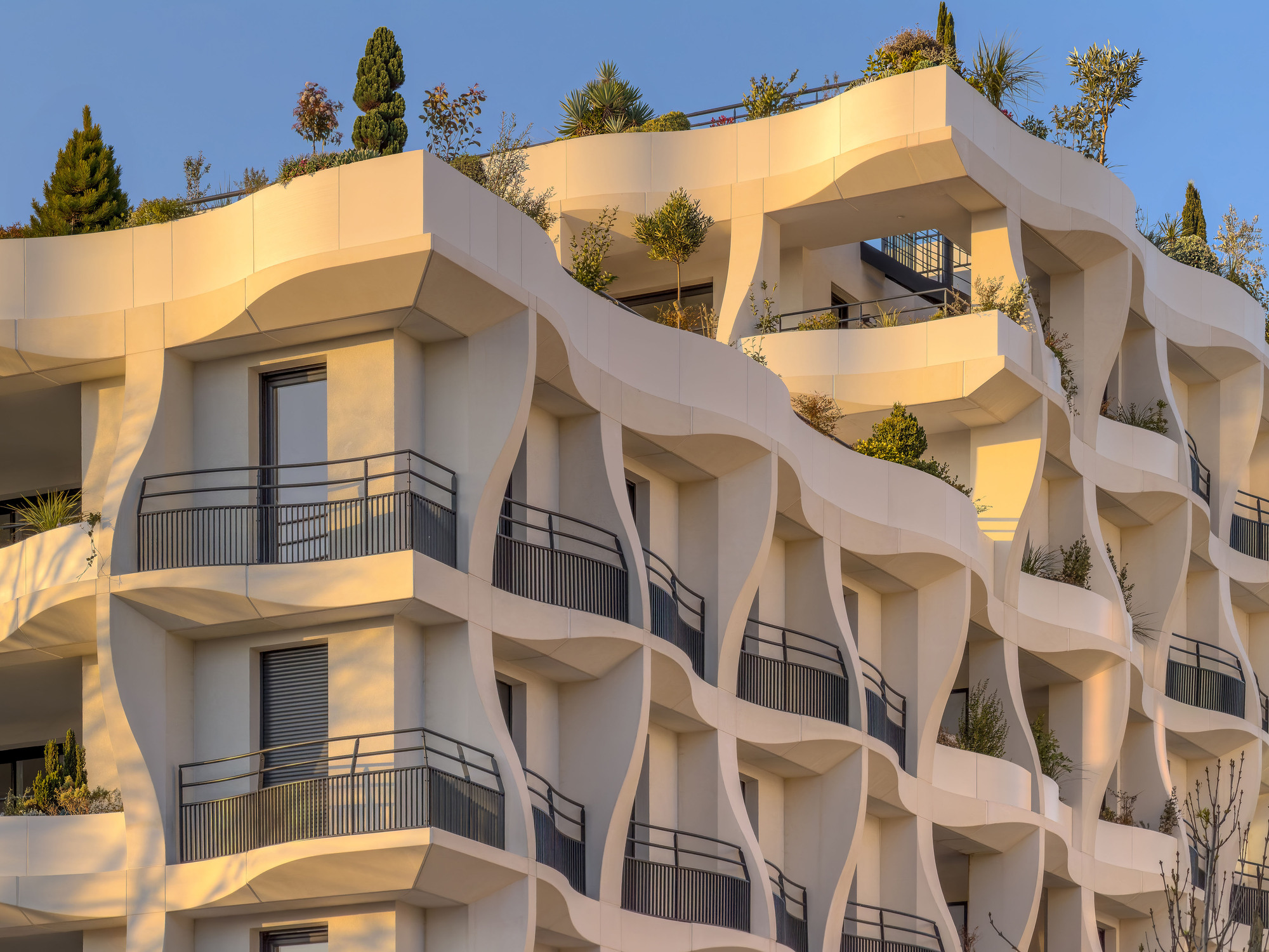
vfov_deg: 14.8
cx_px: 634
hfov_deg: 19.6
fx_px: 3666
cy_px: 476
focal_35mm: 100
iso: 50
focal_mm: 16.89
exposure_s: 1/370
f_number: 2.8
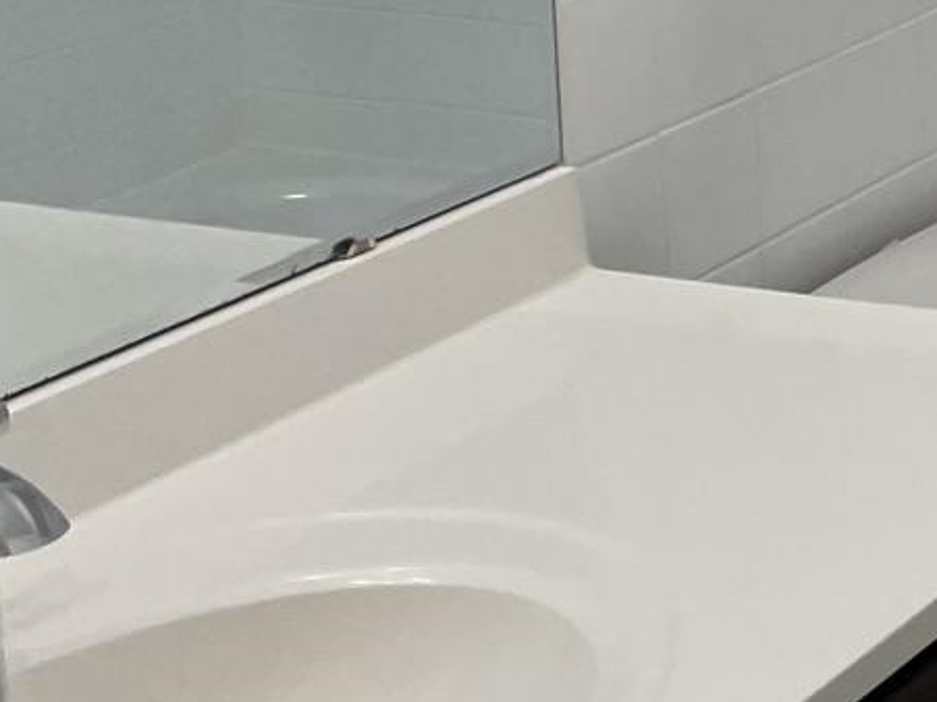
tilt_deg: -11.7
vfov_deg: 12.2
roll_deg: -0.9
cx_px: 1677
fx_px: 3193
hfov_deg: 14.7
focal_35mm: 118
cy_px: -185
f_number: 1.5
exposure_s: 1/120
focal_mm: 5.7
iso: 50
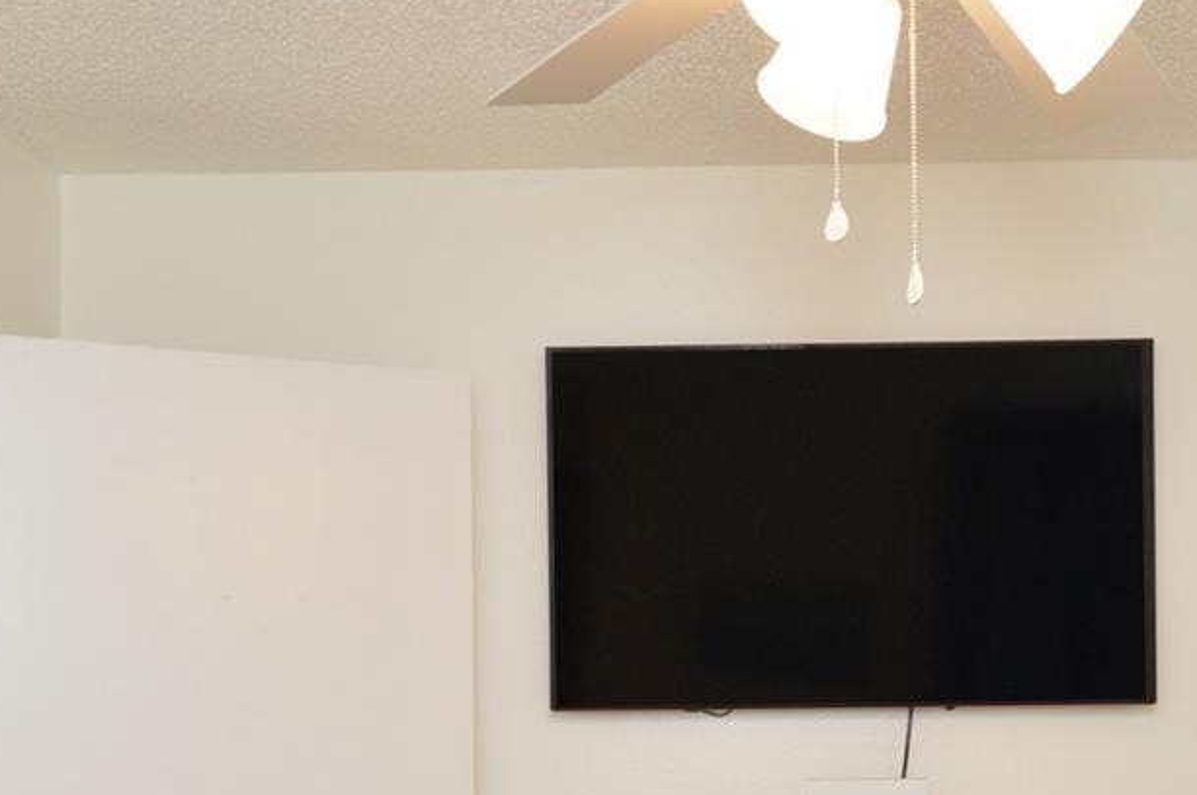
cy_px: 733
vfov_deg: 27.4
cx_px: 721
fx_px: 1561
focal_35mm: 47
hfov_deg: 41.8
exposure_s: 1/80
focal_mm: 12
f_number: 4.5
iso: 400
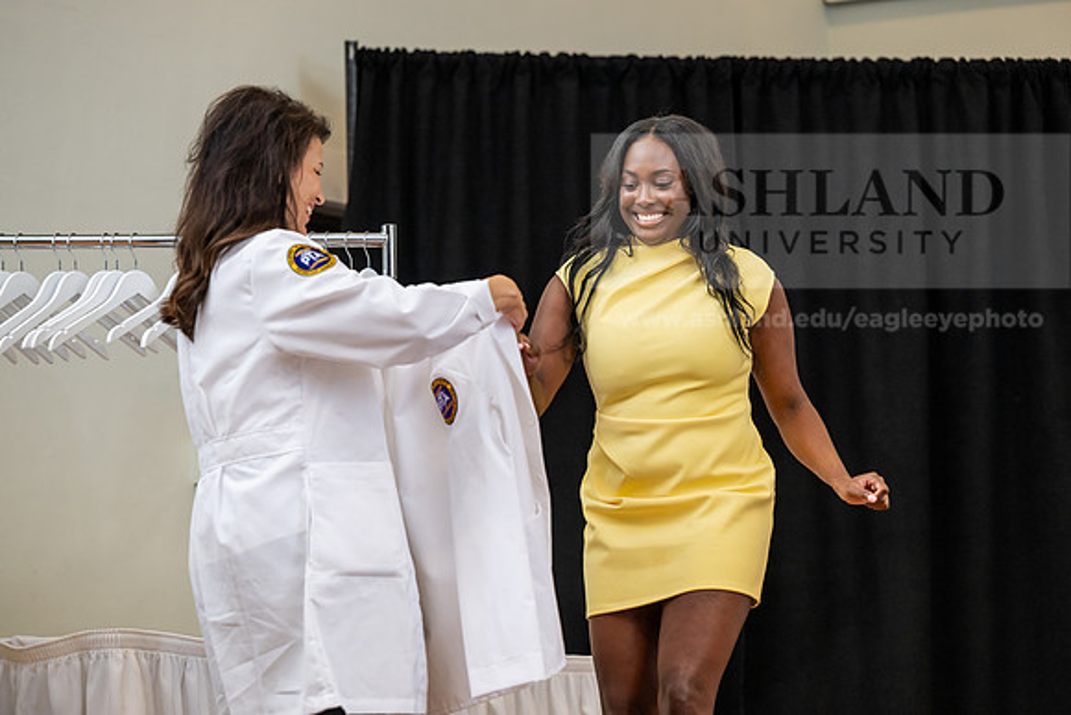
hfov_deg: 16.4
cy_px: 358
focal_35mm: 125
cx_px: 536
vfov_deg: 11.0
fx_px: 3719
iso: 1600
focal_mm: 125
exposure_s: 1/200
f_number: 3.5
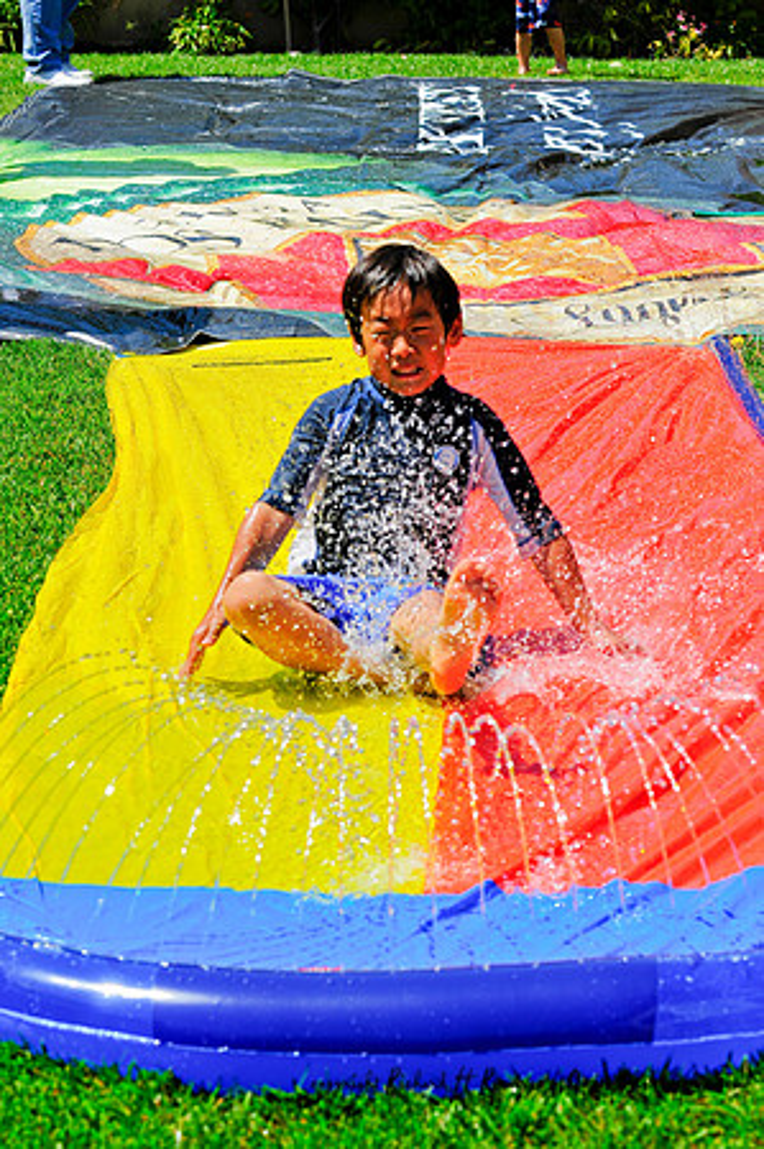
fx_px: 3350
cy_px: 574
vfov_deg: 19.5
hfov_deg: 13.0
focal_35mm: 105
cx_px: 382
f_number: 7.1
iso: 200
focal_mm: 70
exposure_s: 1/800
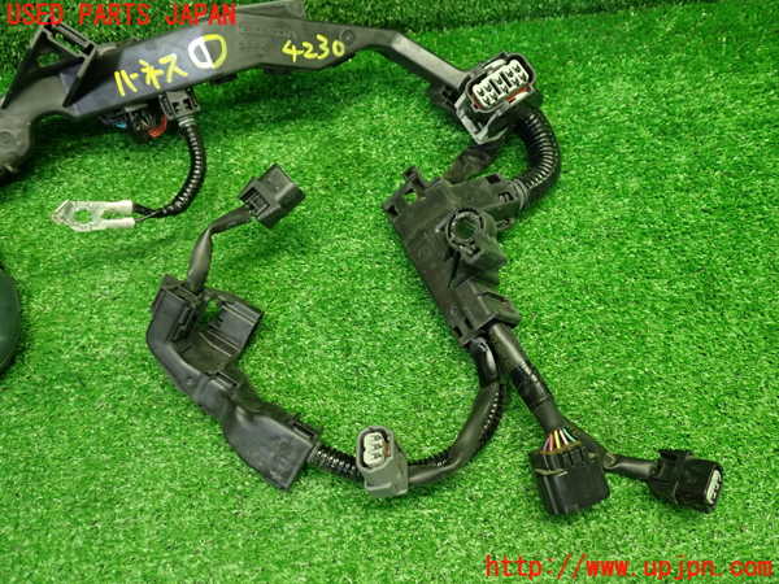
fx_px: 675
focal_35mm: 30
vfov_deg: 46.8
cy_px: 292
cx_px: 390
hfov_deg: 60.0
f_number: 2.3
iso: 200
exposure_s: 1/30
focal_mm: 5.4
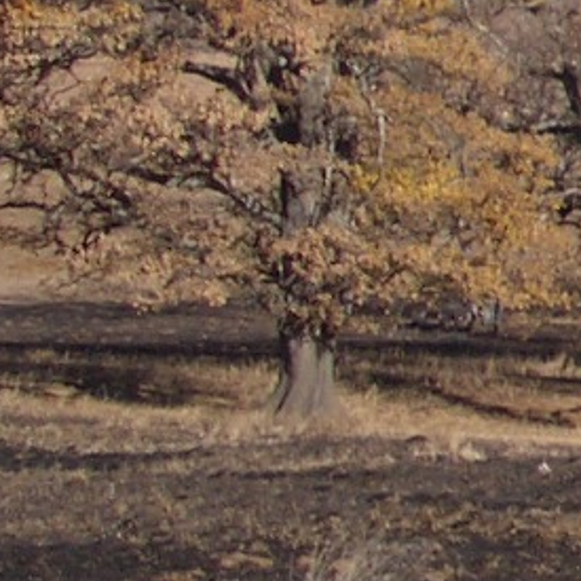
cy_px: -139
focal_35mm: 180
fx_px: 3418
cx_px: 1658
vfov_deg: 9.6
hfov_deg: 8.4
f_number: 4.3
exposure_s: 1/320
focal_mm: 5.8
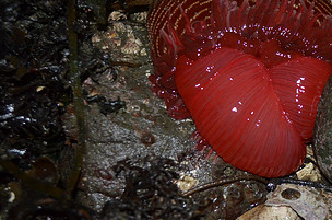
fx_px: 579
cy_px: 59
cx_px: 292
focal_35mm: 63
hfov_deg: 30.7
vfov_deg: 21.3
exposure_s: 1/60
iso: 1400
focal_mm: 22
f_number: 3.8
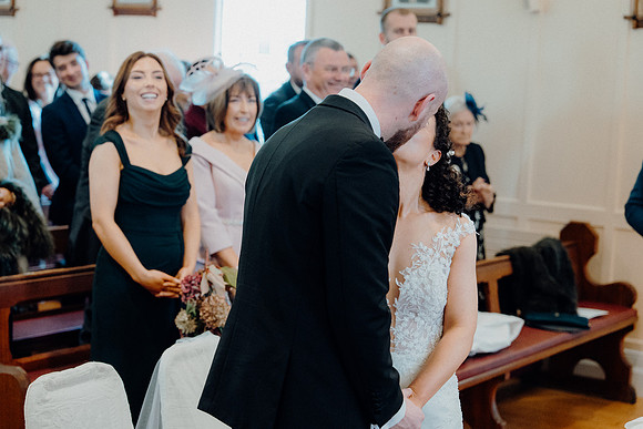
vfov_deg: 19.5
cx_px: 322
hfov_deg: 28.8
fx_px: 1251
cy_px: 214
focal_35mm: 70
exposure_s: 1/160
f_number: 3.5
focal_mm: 70
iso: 3200
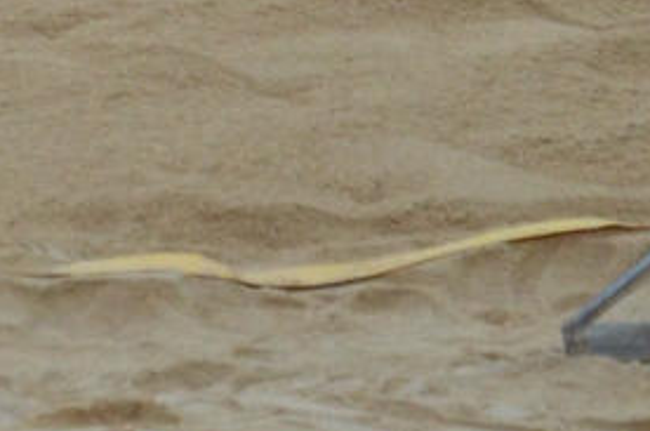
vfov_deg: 1.2
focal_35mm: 1170
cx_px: -608
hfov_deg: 1.8
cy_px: -311
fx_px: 21083
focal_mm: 105
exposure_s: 1/320
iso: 1600
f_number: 5.6
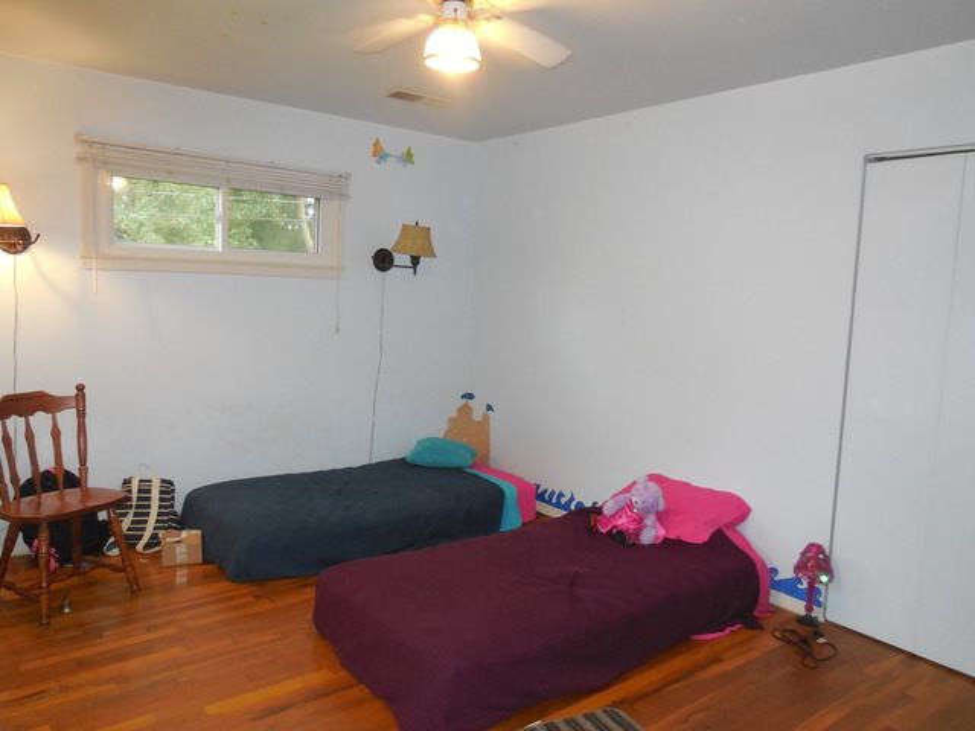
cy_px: 366
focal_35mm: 25
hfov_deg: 69.4
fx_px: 704
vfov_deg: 54.9
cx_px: 488
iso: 320
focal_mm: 4.5
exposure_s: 1/25
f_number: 3.1
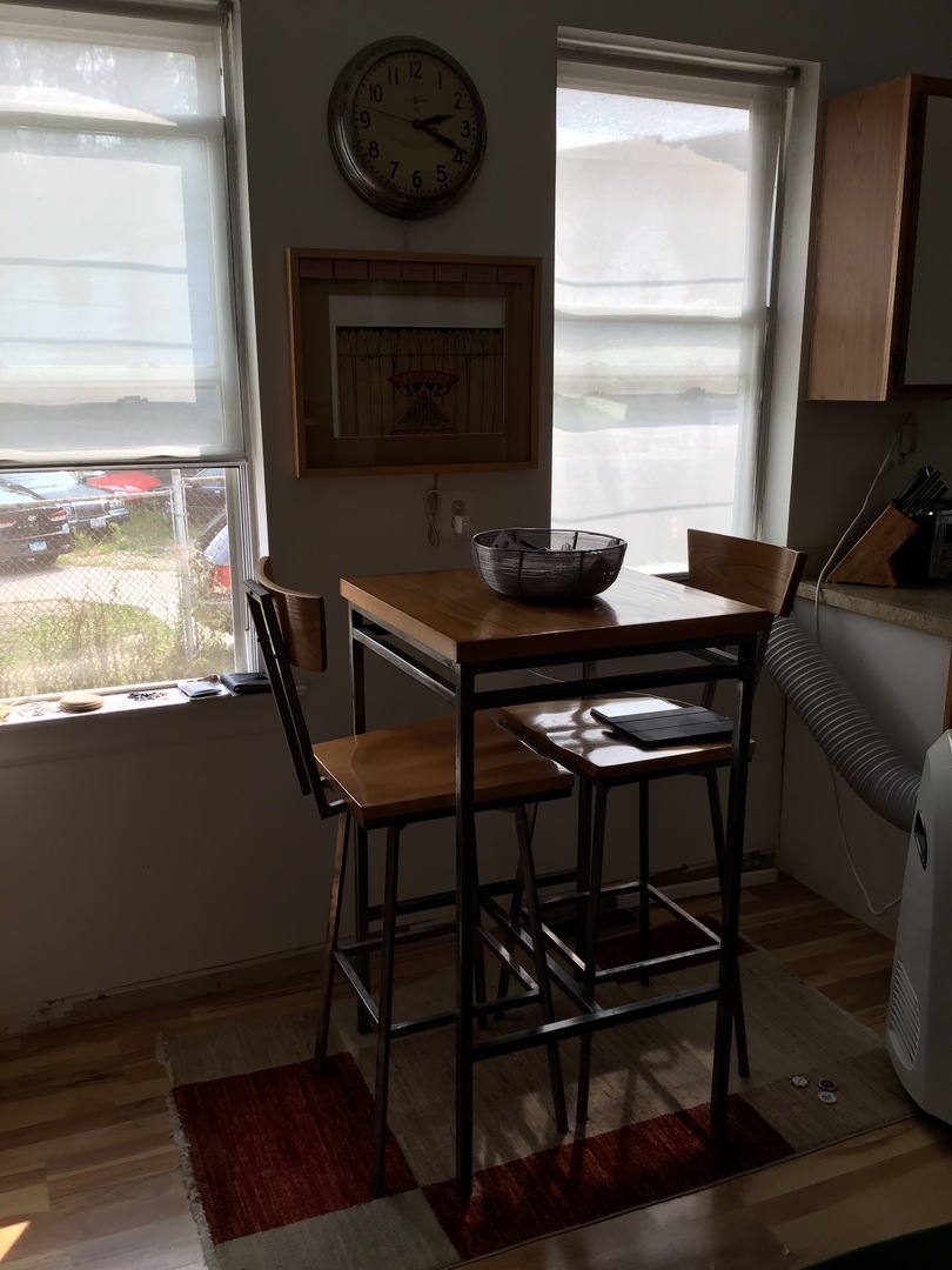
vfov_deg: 58.4
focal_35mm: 31
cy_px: 635
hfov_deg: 45.4
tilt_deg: -12.8
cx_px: 476
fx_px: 1137
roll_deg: +0.8
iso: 25
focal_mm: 3.3
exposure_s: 1/186
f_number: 2.4
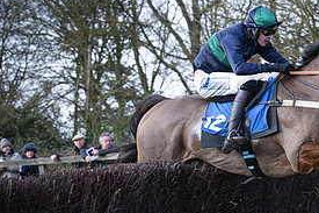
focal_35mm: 172
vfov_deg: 8.0
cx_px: 297
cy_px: 176
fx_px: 1523
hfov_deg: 11.9
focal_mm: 70
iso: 400
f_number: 4
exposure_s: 1/1000
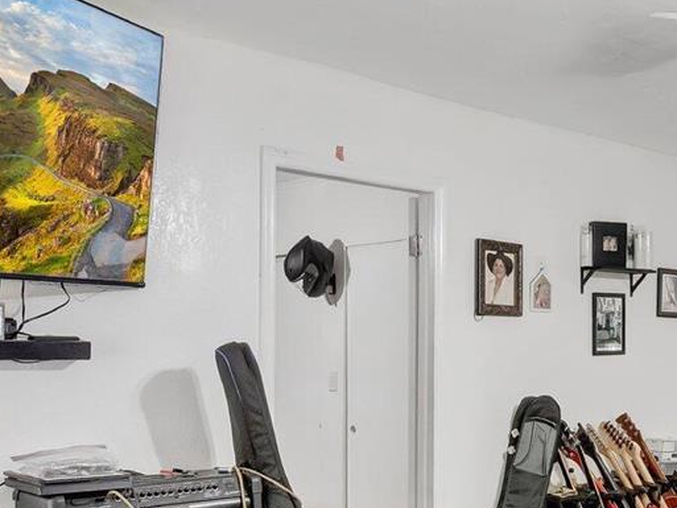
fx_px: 880
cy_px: 373
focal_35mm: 45
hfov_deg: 38.8
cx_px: 623
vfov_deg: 31.7
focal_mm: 10
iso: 2800
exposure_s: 1/15
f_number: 8
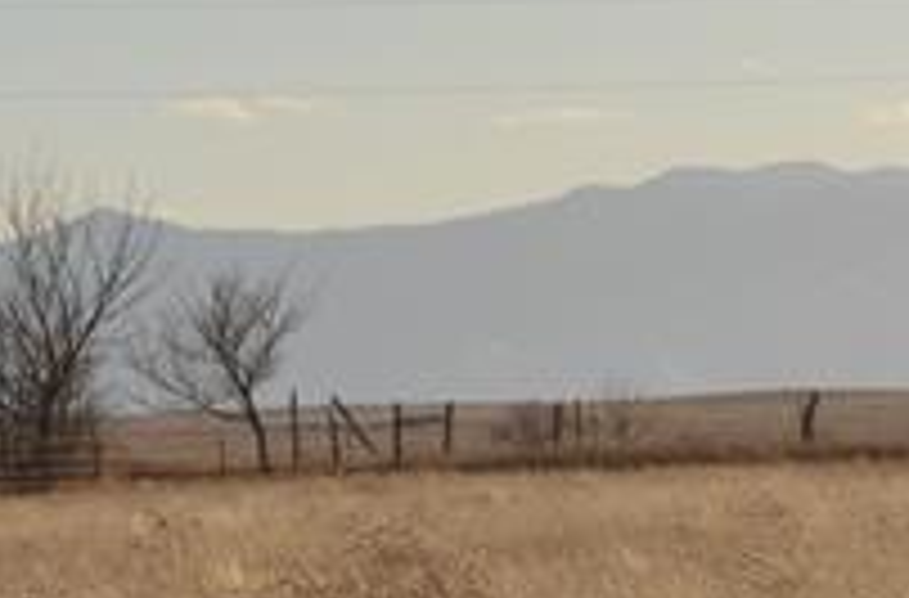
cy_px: 560
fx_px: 10527
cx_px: 1784
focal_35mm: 419
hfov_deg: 4.9
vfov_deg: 3.3
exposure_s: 1/250
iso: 100
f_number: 10
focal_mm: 55
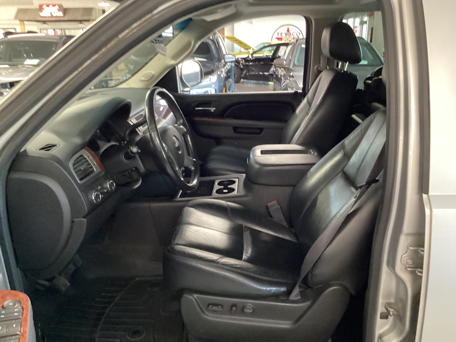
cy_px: 171
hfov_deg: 58.4
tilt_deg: -18.2
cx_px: 228
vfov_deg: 45.4
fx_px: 408
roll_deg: +0.3
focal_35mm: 31
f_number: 2.4
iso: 640
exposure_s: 1/25
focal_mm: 3.3
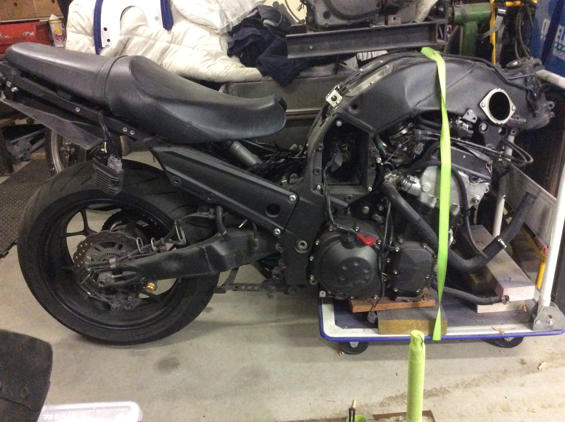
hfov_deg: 56.9
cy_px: 211
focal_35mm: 32
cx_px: 282
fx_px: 522
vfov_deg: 44.1
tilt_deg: -26.4
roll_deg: +5.0
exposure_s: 1/17
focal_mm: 3.3
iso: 640
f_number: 2.4
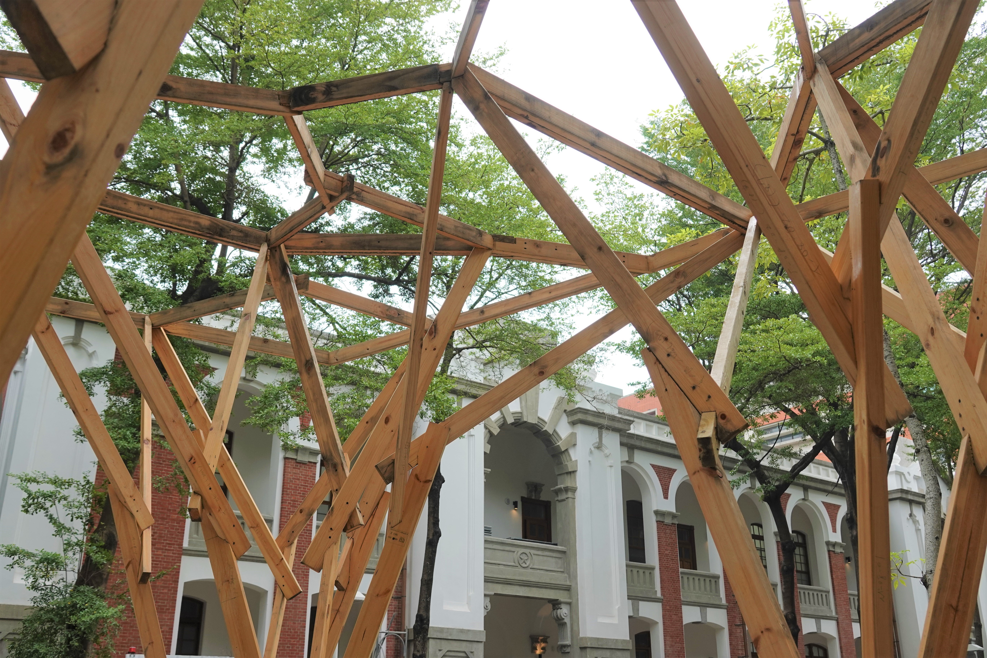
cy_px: 329
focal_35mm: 34
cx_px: 494
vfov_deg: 38.9
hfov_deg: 55.8
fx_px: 932
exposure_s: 1/250
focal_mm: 12.63
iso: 100
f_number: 2.8
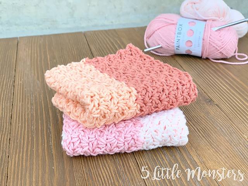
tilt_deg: -23.3
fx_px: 373
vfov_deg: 28.0
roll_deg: +0.9
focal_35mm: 52
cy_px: 93
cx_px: 124
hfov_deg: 36.8
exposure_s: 1/122
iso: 32
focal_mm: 6
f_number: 2.4
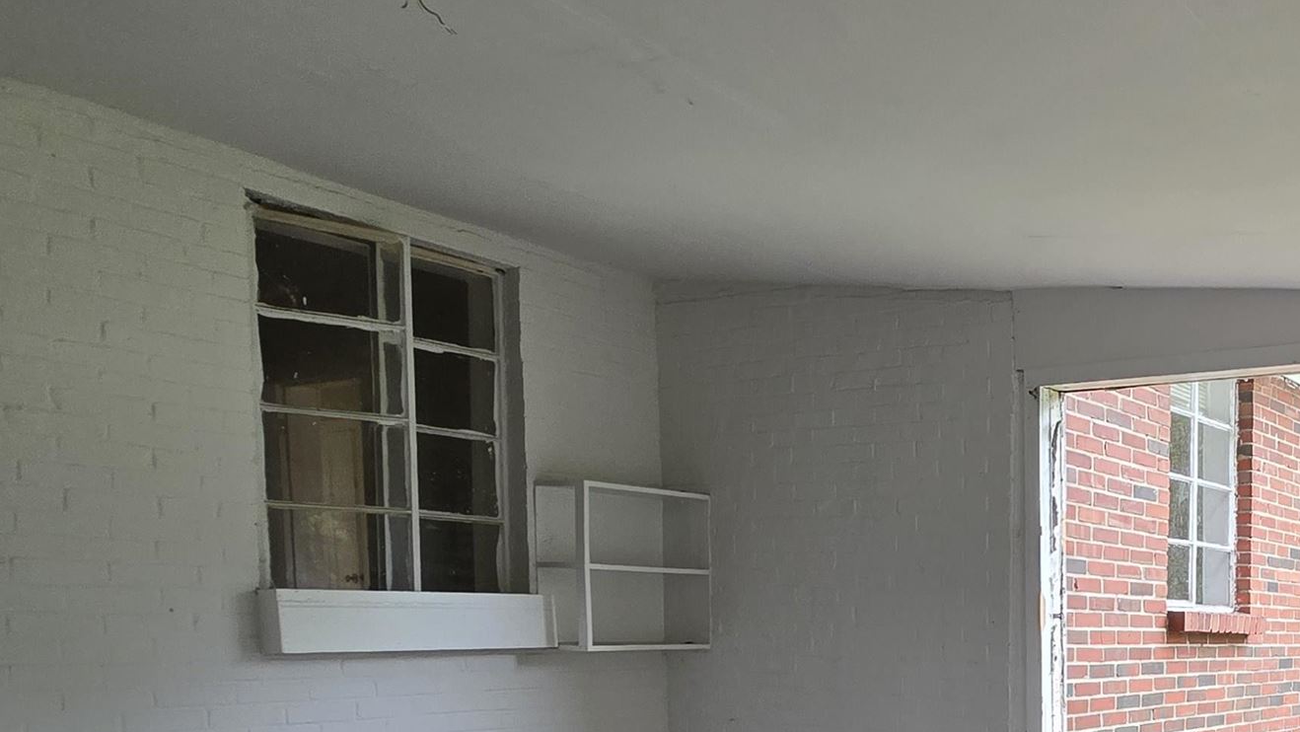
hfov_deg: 51.6
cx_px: 1199
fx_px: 1138
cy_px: 725
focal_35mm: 33
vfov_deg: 32.9
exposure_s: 1/120
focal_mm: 2.2
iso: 200
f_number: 1.9
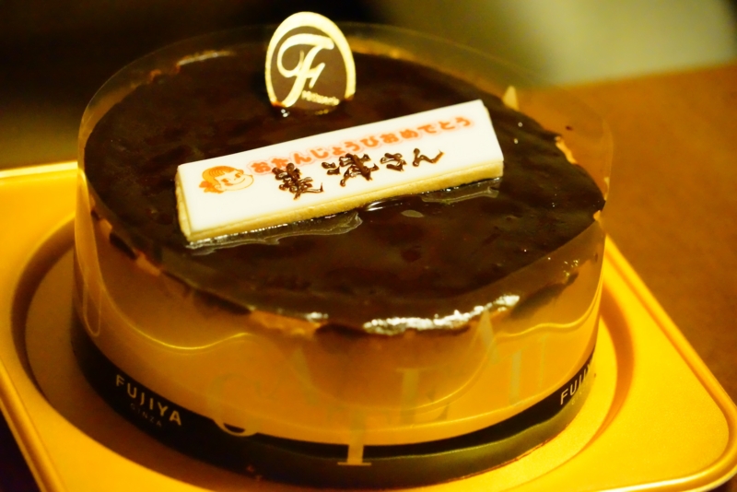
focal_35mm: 181
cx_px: 368
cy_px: 246
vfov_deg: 7.6
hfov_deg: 11.4
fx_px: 3707
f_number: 6.3
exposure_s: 1/200
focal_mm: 181
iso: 25600
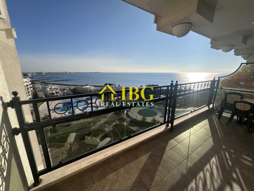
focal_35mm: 14
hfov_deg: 102.1
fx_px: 103
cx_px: 127
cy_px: 96
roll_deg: +0.5
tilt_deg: -12.9
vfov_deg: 85.7
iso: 50
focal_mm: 2.22
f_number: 2.2
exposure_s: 1/4464
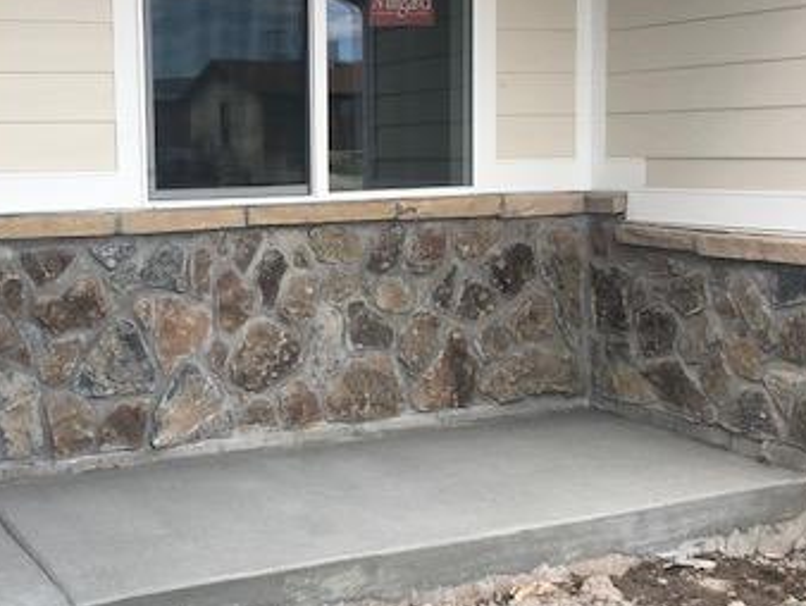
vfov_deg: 27.5
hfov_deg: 35.4
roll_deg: +1.4
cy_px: 241
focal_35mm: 53
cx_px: 210
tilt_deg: -4.2
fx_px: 1235
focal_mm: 4
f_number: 1.8
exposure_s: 1/558
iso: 20
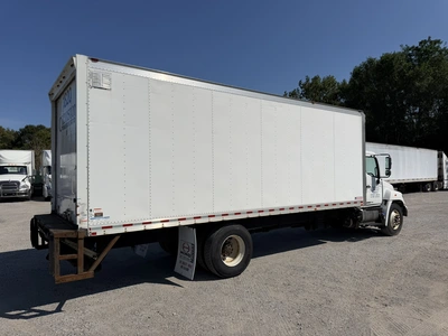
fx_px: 311
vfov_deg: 56.8
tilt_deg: -0.5
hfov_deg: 71.6
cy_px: 168
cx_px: 224
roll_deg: -0.6
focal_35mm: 24
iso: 80
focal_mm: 6.76
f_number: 1.78
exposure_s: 1/17544
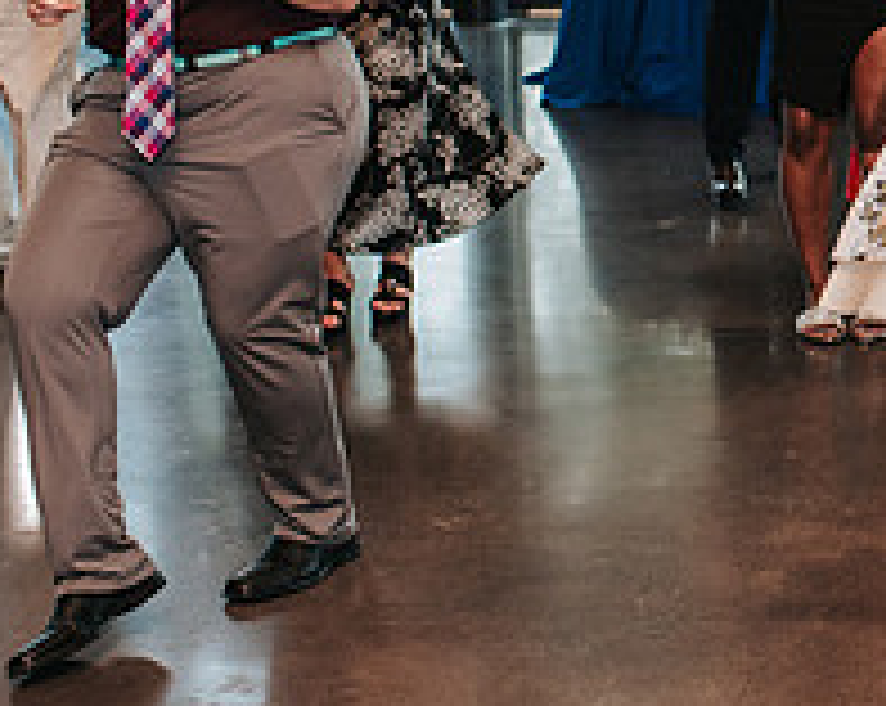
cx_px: 1133
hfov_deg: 17.1
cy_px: 71
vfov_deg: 14.4
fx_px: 2775
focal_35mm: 106
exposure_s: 1/160
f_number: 2.8
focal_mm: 35
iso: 1000
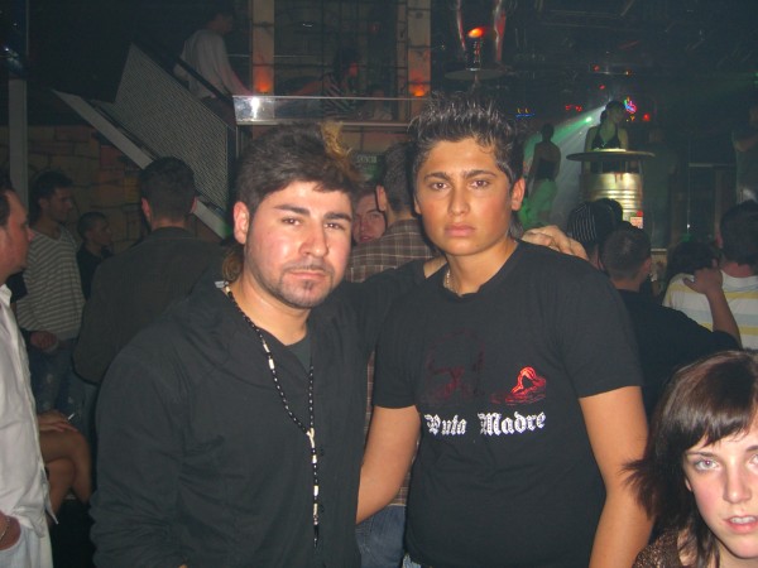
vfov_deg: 37.7
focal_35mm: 38
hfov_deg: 49.0
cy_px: 284
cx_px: 379
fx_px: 832
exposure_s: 1/60
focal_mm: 7.9
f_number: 2.8
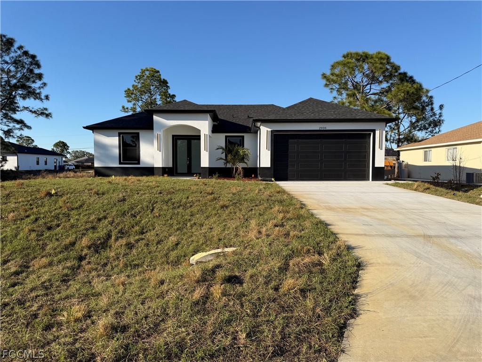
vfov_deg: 56.8
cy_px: 181
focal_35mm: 24
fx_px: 334
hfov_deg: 71.6
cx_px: 241
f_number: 1.78
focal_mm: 6.76
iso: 80
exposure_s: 1/3759
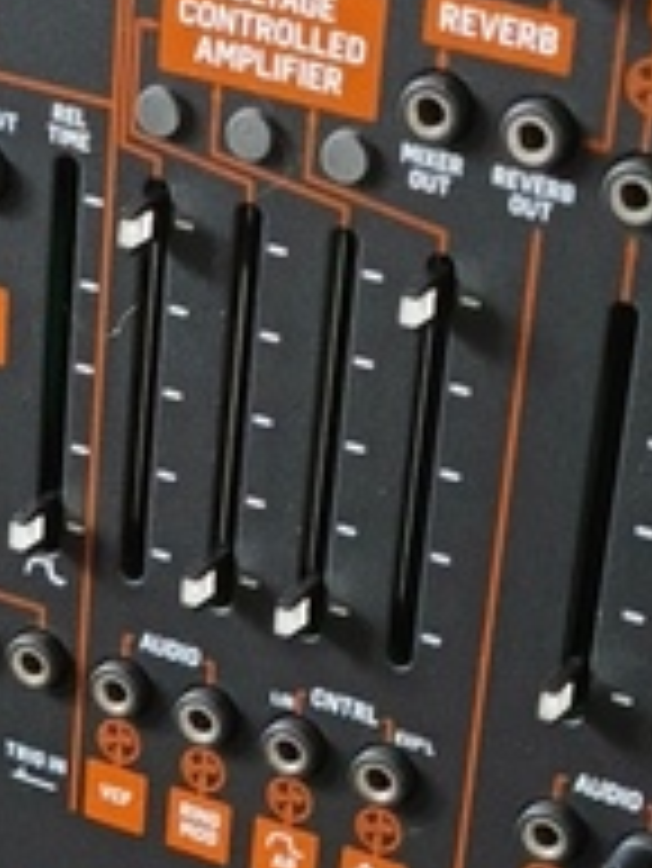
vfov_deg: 13.0
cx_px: -229
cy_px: 899
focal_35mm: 149
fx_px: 3738
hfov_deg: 9.8
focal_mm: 5.89
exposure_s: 1/50
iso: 3865
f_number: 1.89
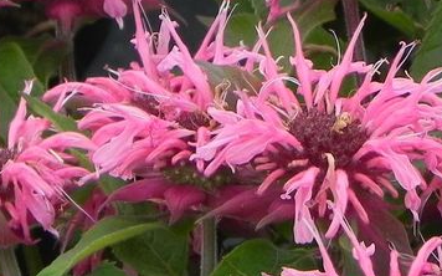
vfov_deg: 2.2
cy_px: 170
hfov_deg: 3.6
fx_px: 7042
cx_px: 230
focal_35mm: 585
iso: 160
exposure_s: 1/400
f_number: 5
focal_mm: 32.7
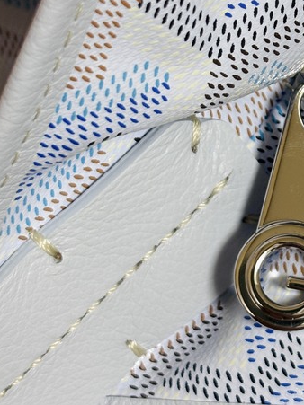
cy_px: 87
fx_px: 1406
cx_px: 311
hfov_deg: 12.2
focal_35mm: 120
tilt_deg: -68.8
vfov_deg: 16.3
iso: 50
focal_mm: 5.96
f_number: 1.6
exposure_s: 1/60
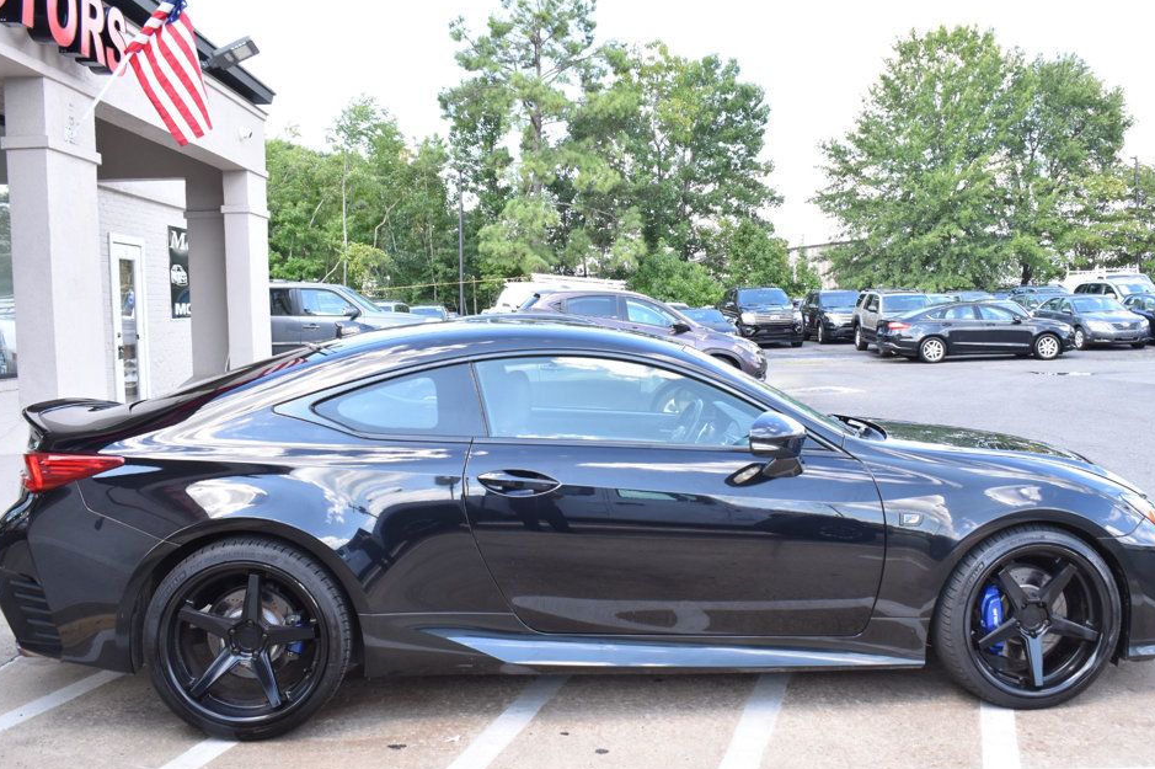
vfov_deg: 36.8
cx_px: 616
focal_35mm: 36
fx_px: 1154
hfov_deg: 53.1
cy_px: 388
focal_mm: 22
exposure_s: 1/125
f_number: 8
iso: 400
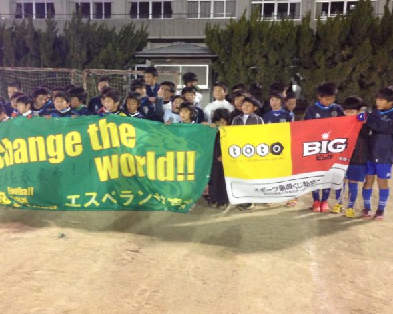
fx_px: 488
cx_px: 171
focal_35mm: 42
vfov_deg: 35.7
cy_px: 153
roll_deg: -1.9
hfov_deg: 43.7
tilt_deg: -7.0
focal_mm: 4.12
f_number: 2.4
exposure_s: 1/20
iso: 250
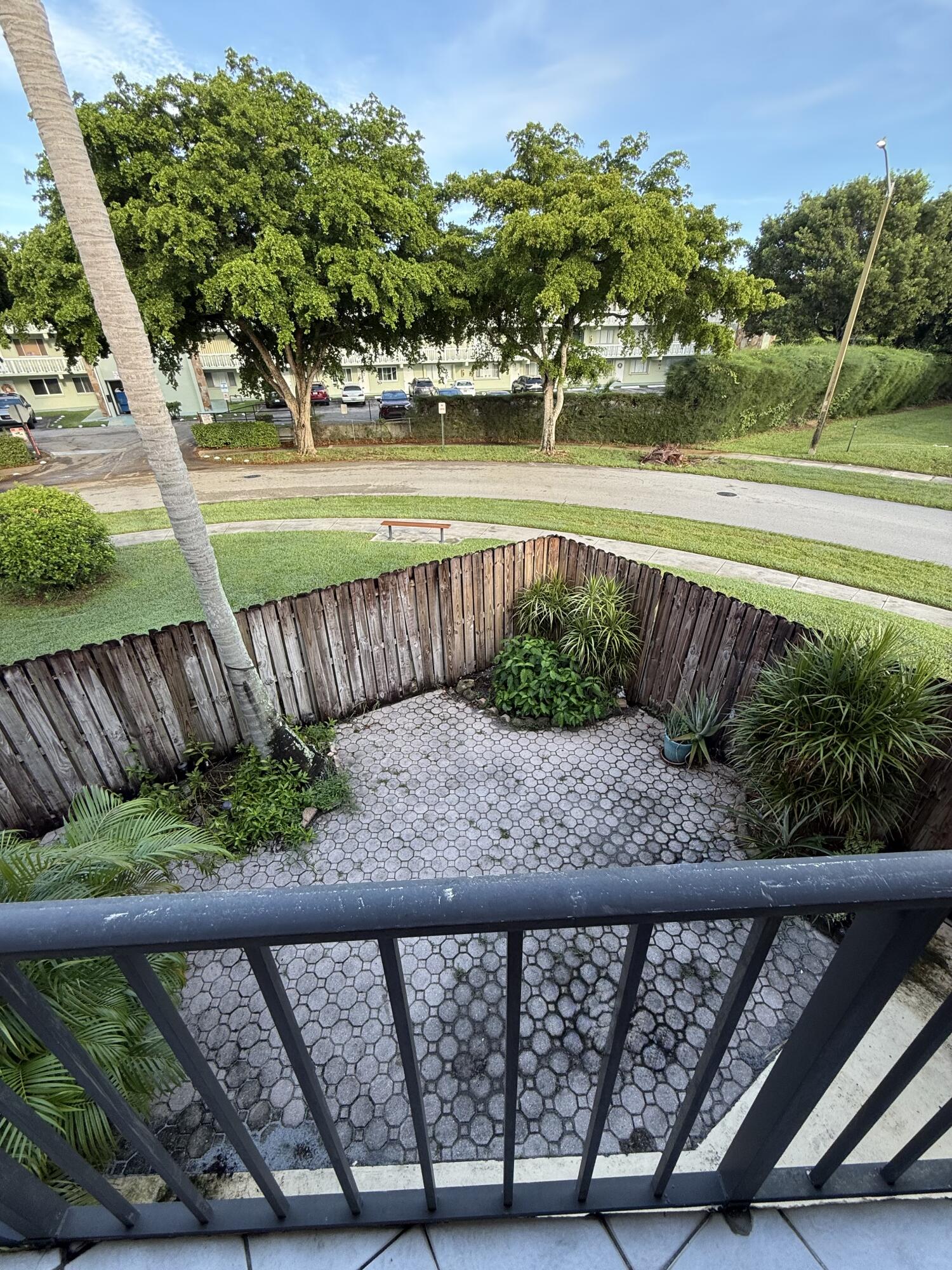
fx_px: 513
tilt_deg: -27.0
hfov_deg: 85.7
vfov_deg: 102.1
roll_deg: +2.2
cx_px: 476
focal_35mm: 14
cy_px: 635
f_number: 2.2
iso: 50
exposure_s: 1/125
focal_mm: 2.22
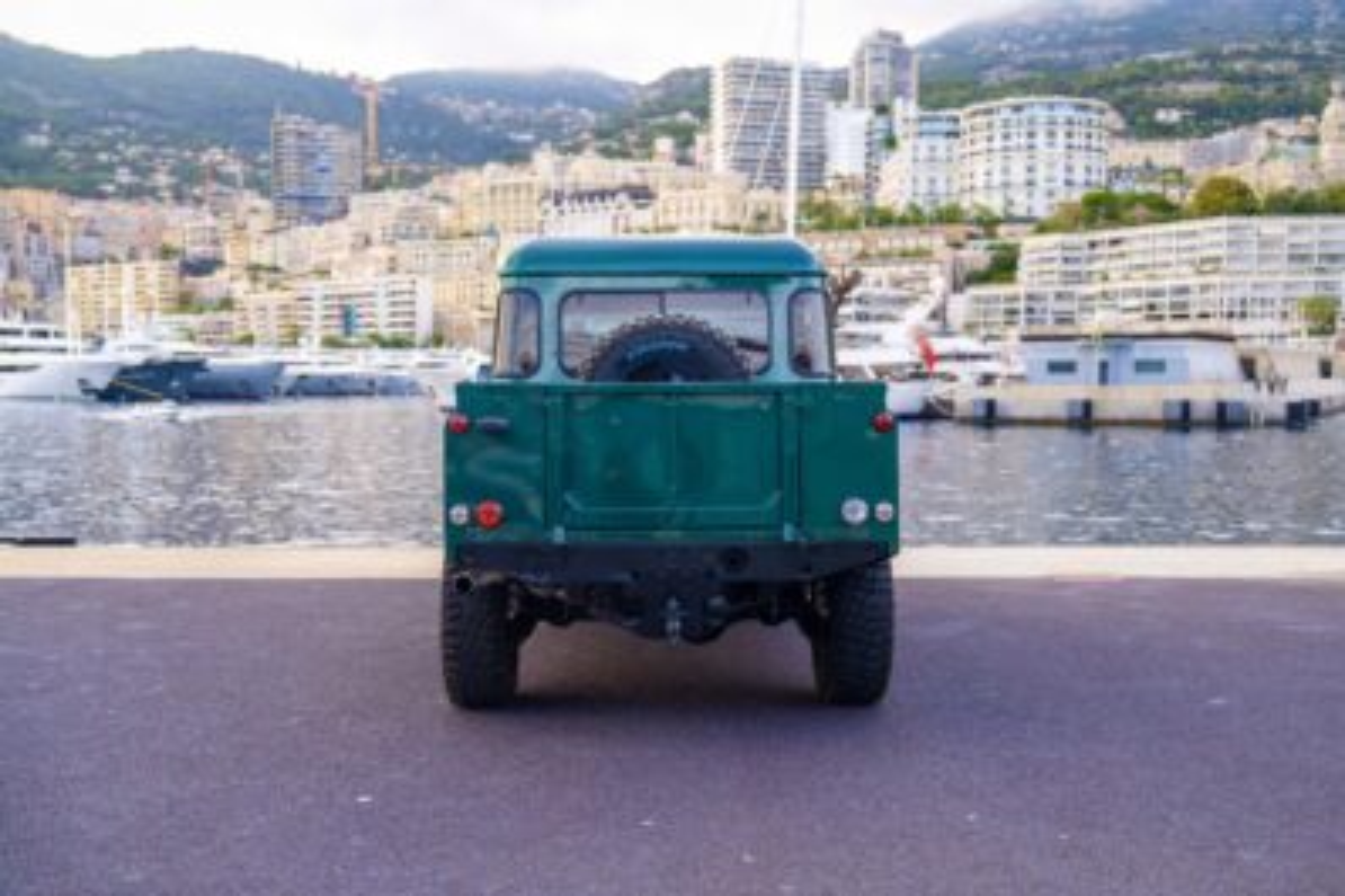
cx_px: 672
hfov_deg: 50.7
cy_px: 448
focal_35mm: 38
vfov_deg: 35.0
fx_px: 1419
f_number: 2.8
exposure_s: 1/125
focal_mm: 38
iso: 200
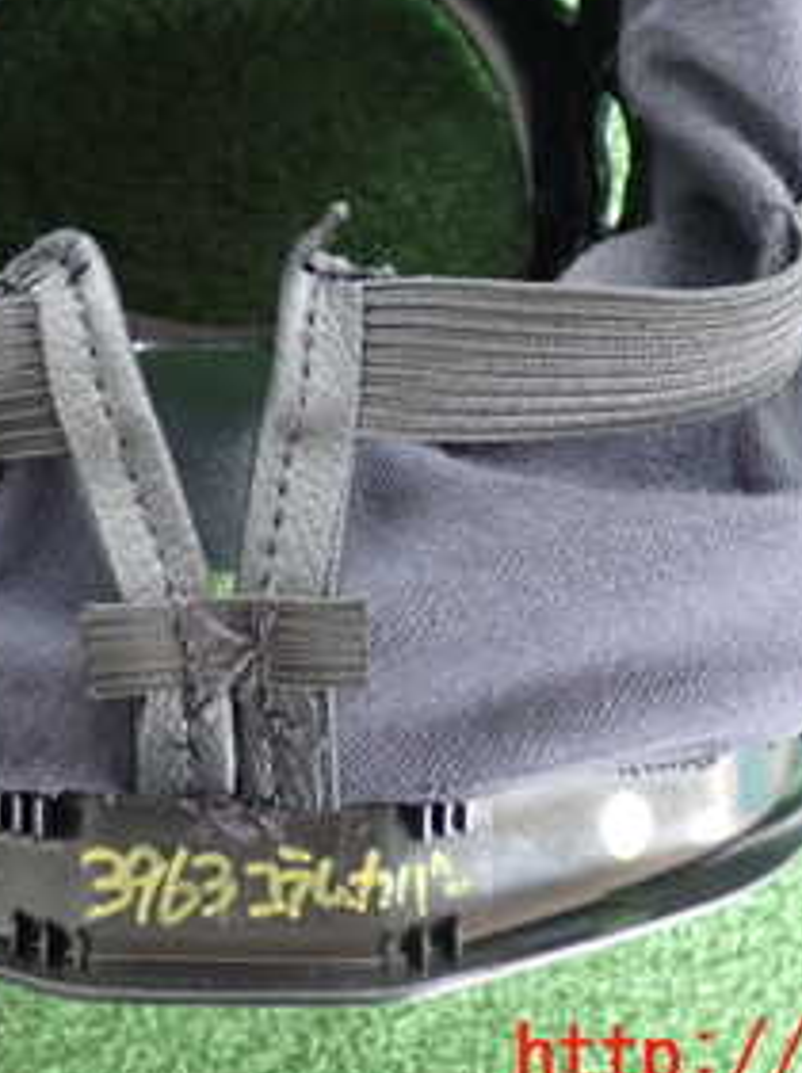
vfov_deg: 25.0
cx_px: 233
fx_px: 2384
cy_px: 248
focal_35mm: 77
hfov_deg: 19.0
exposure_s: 1/30
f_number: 2.5
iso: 800
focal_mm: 6.37
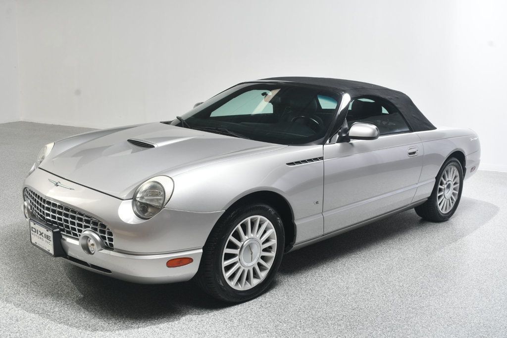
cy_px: 169
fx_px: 507
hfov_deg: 53.1
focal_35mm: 36
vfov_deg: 36.8
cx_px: 254
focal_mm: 24
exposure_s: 1/160
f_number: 10
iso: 100
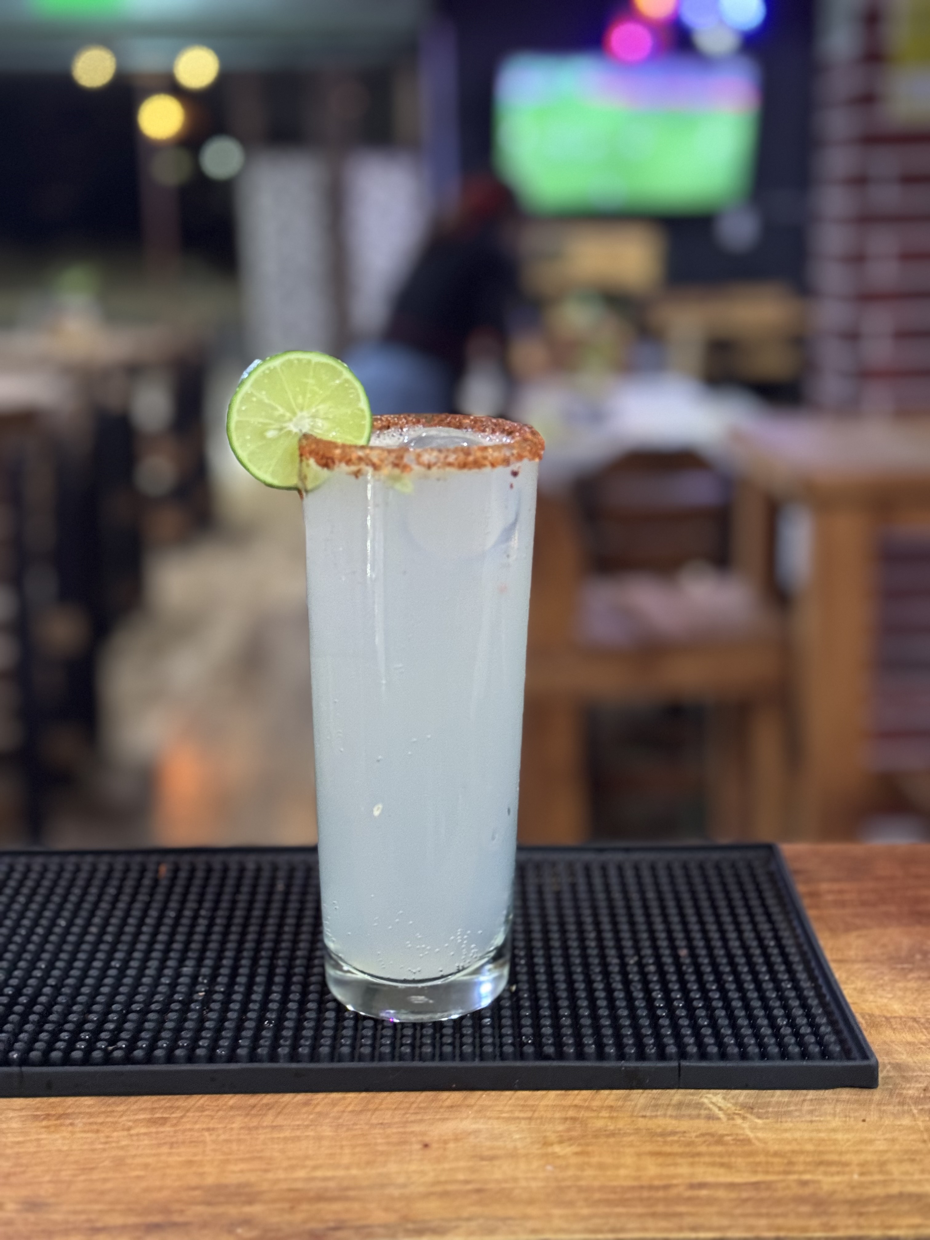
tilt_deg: -13.8
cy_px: 620
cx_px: 465
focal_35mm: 48
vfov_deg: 39.7
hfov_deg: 30.3
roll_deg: +2.1
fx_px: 1719
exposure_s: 1/40
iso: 500
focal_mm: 6.76
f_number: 1.78
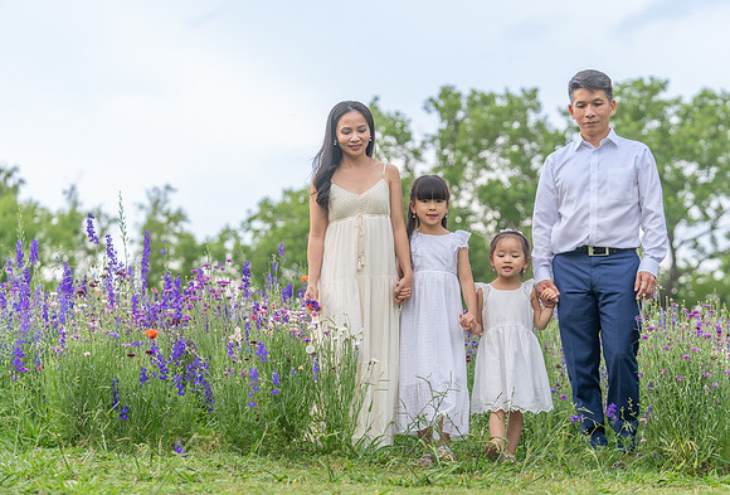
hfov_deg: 19.4
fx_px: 2135
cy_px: 285
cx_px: 427
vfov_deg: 13.2
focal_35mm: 105
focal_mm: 90
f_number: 3.2
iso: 640
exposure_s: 1/1250
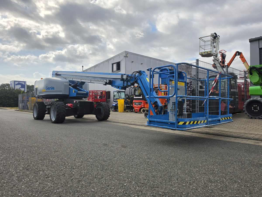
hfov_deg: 73.9
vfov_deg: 58.9
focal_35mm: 23
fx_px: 174
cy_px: 98
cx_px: 131
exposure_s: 1/7939
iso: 32
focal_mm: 6.5
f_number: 1.4
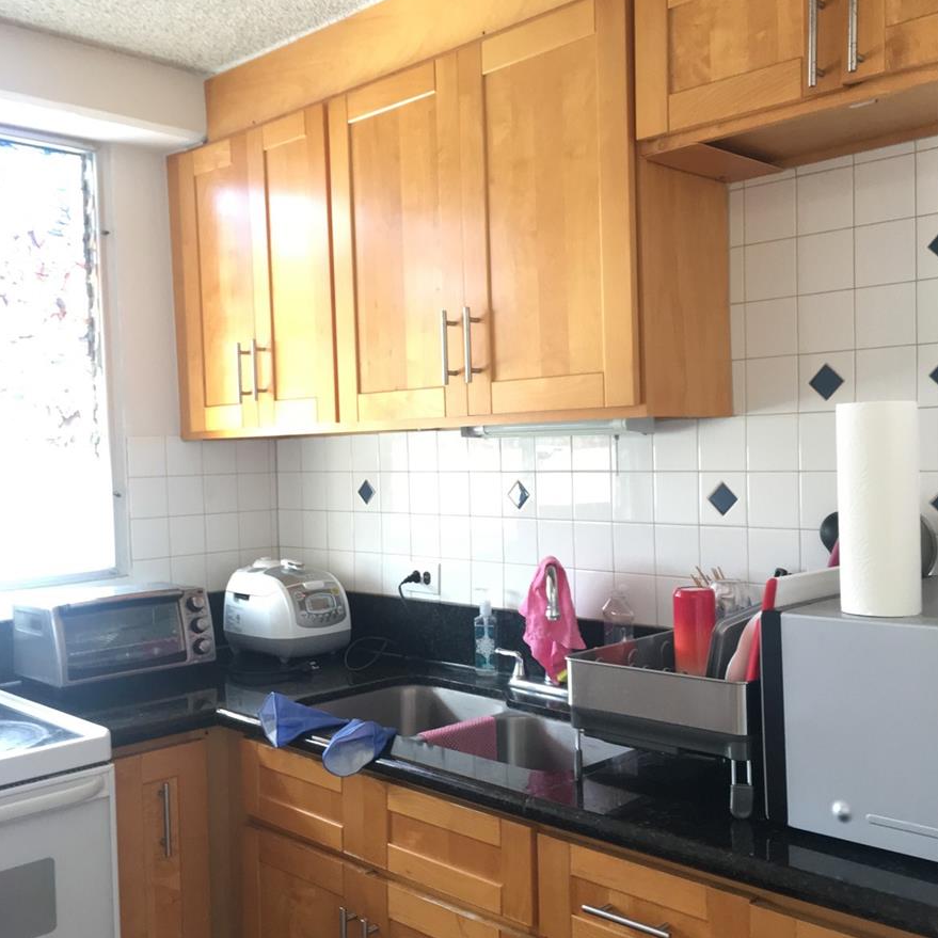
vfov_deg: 47.2
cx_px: 461
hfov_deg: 47.2
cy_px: 487
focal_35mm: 35
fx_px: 1073
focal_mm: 4.15
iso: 100
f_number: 2.2
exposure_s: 1/30
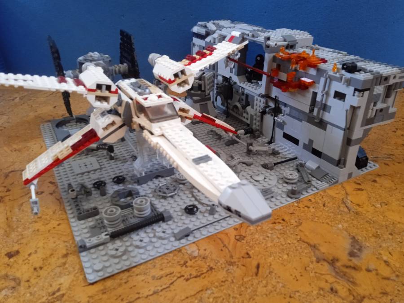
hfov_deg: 63.4
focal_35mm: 28
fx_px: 327
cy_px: 152
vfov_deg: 49.7
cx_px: 202
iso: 1031
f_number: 2.2
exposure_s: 1/14.3
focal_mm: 3.43
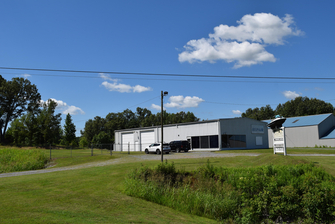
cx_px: 168
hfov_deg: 59.5
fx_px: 293
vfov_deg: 41.7
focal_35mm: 32
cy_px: 112
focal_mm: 21
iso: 200
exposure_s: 1/500
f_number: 11
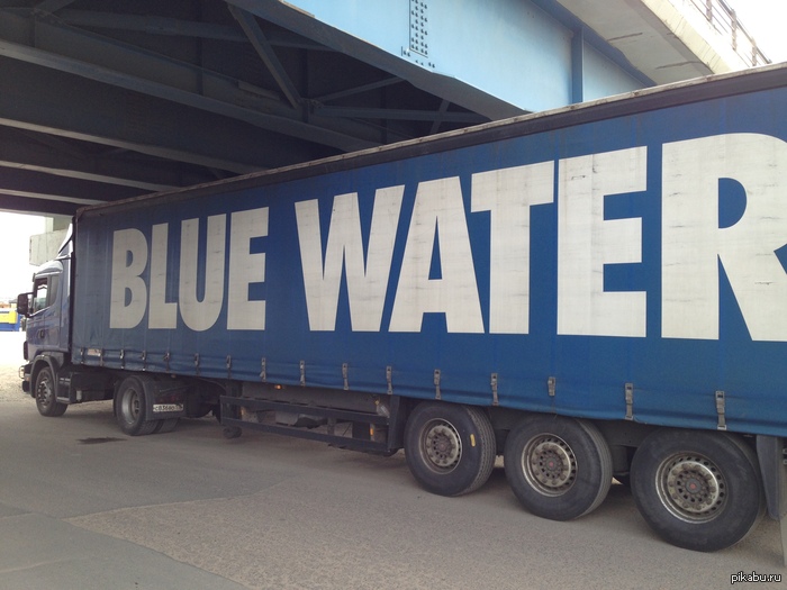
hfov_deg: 55.4
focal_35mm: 33
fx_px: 750
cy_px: 295
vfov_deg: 42.9
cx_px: 394
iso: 50
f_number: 2.4
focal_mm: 4.13
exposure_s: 1/183
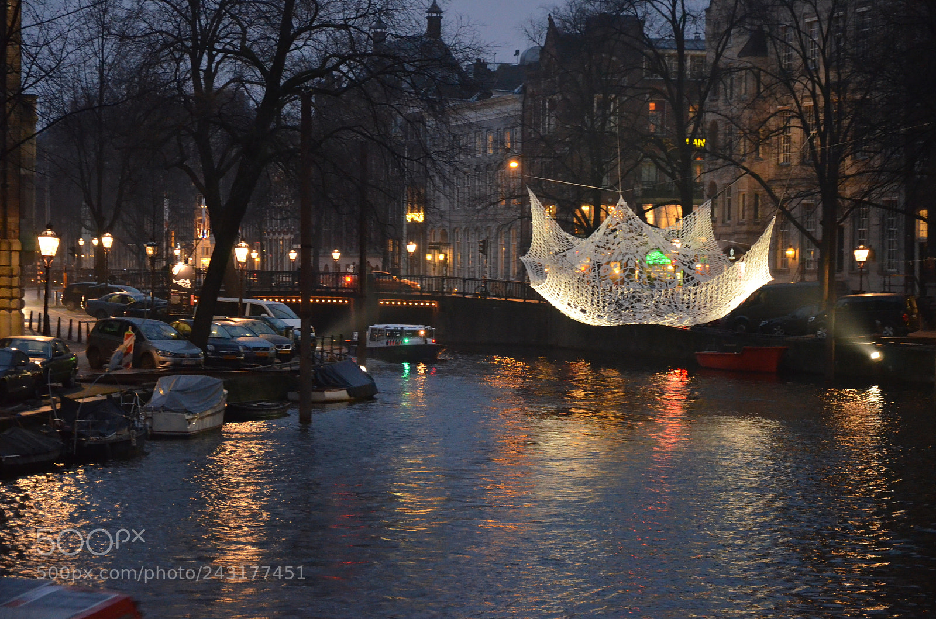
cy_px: 310
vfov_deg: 13.8
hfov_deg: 20.7
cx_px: 468
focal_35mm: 99
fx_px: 2568
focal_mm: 66
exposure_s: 1/13
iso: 3200
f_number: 5.3
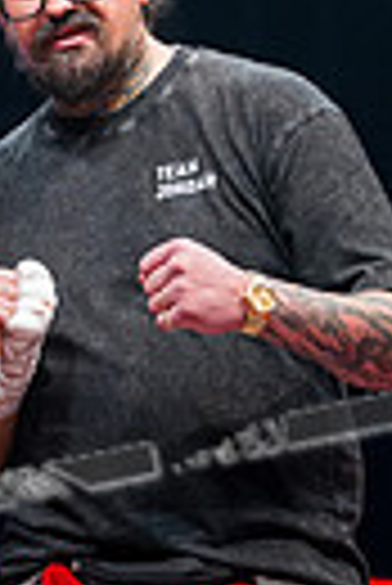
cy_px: 504
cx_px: 45
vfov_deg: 9.1
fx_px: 3665
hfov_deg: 6.1
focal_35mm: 225
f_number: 2.8
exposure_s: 1/1000
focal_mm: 65
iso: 3200
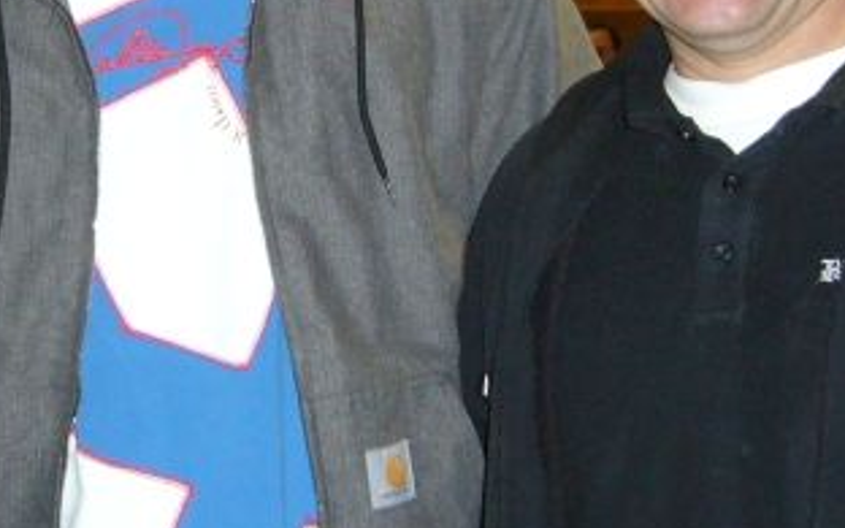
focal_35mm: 95
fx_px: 2188
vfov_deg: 13.7
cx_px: 222
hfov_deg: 21.7
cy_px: 100
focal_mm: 5.8
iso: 200
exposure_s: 1/30
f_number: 2.8
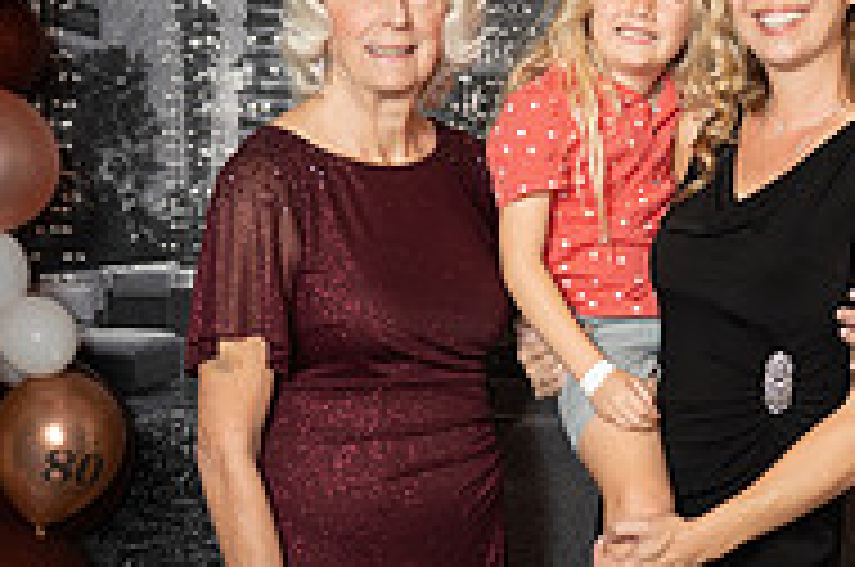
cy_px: 392
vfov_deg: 16.9
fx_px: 1897
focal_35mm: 80
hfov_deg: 25.0
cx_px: 666
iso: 1000
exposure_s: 1/160
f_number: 2.8
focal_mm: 33.7
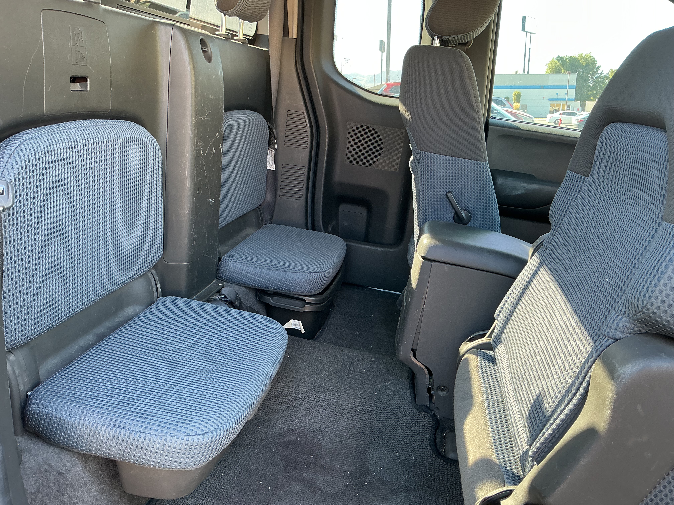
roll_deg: +0.0
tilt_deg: -15.2
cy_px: 252
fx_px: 565
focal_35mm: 29
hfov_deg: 61.7
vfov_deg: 48.2
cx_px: 337
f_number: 1.8
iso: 50
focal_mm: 3
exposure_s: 1/60
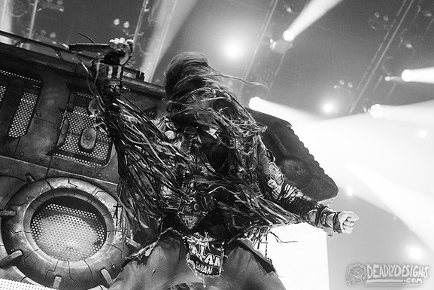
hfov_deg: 38.1
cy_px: 139
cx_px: 195
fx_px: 627
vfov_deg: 26.0
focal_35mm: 52
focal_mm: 45
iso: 3200
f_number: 4
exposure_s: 1/500
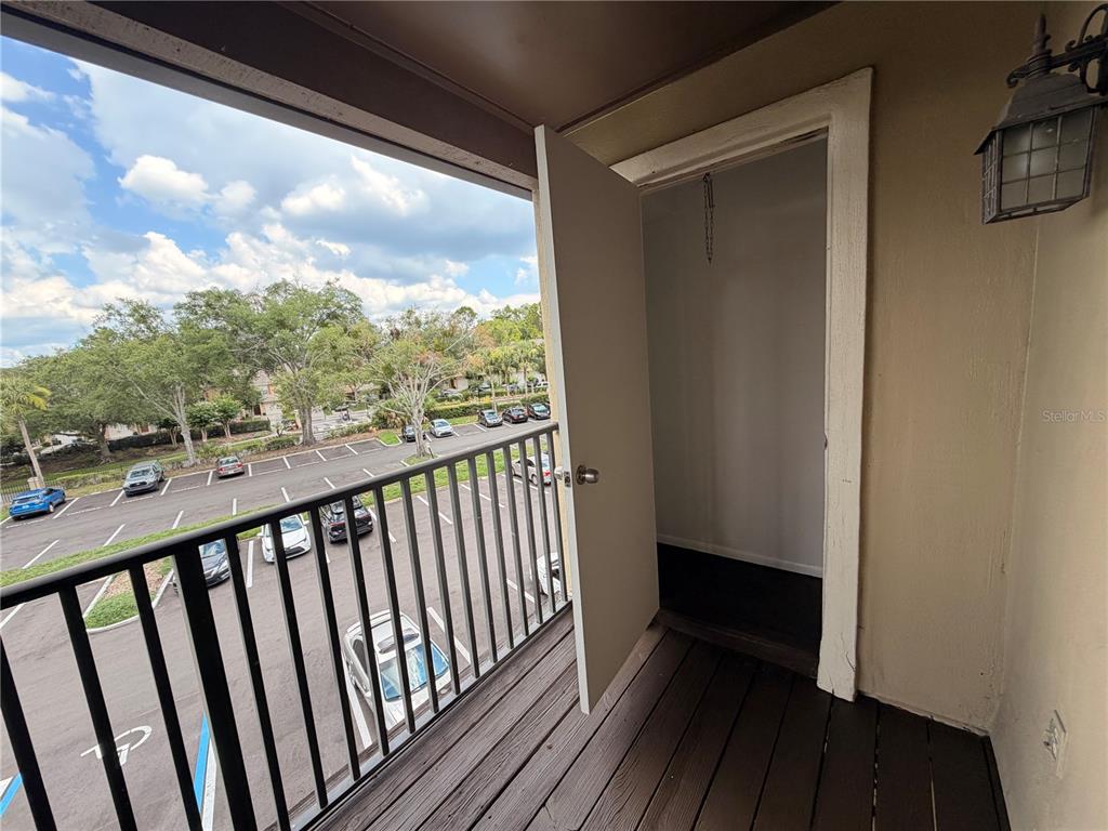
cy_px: 416
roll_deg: +5.7
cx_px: 554
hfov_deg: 102.1
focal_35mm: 14
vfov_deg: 85.7
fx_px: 448
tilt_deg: -7.8
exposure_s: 1/260
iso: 50
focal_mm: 2.22
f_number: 2.2
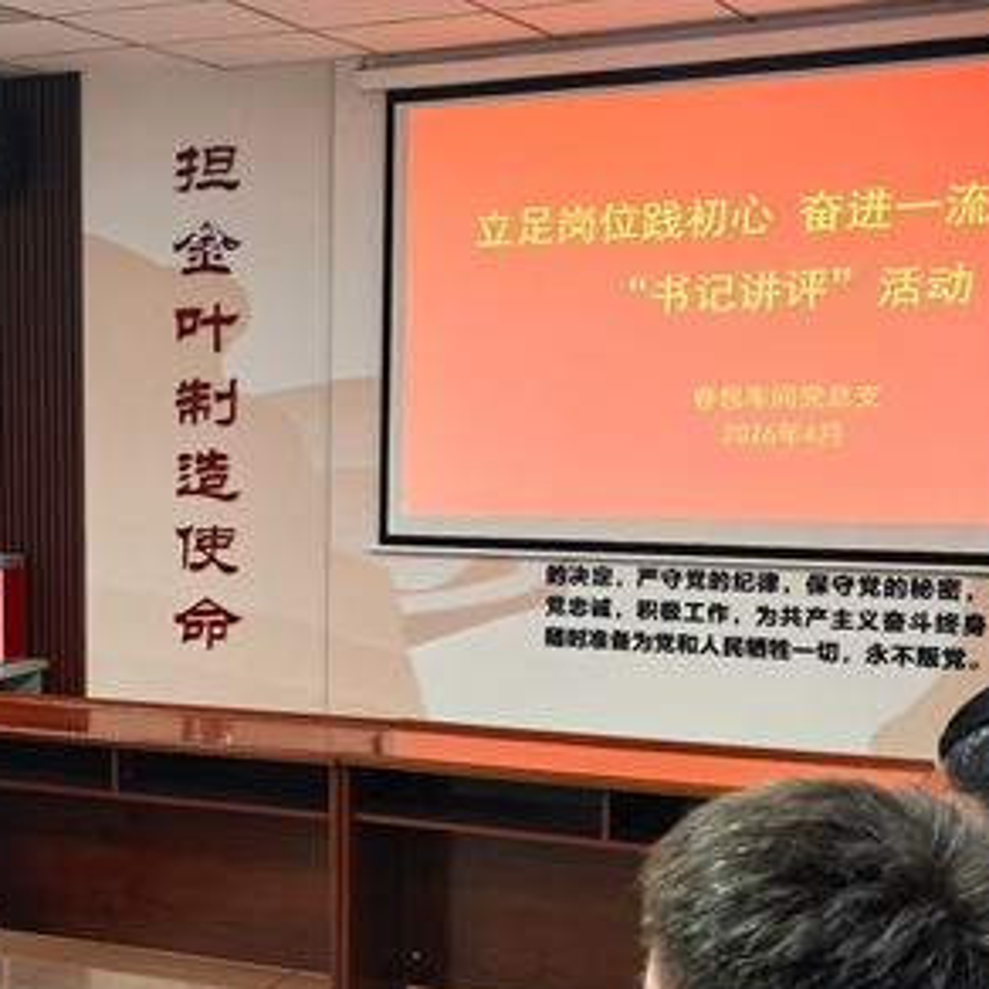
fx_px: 2036
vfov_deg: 27.1
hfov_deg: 26.5
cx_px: 124
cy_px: 667
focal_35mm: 63
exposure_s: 1/50
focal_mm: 5.34
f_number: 1.6
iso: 80
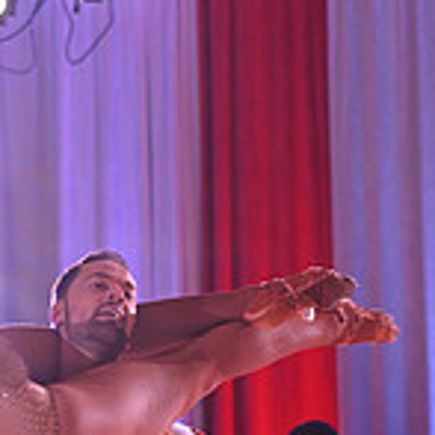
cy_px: 749
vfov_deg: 6.0
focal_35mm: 289
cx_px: -22
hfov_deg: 6.0
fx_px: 4109
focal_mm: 86
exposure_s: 1/200
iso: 1600
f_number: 4.5
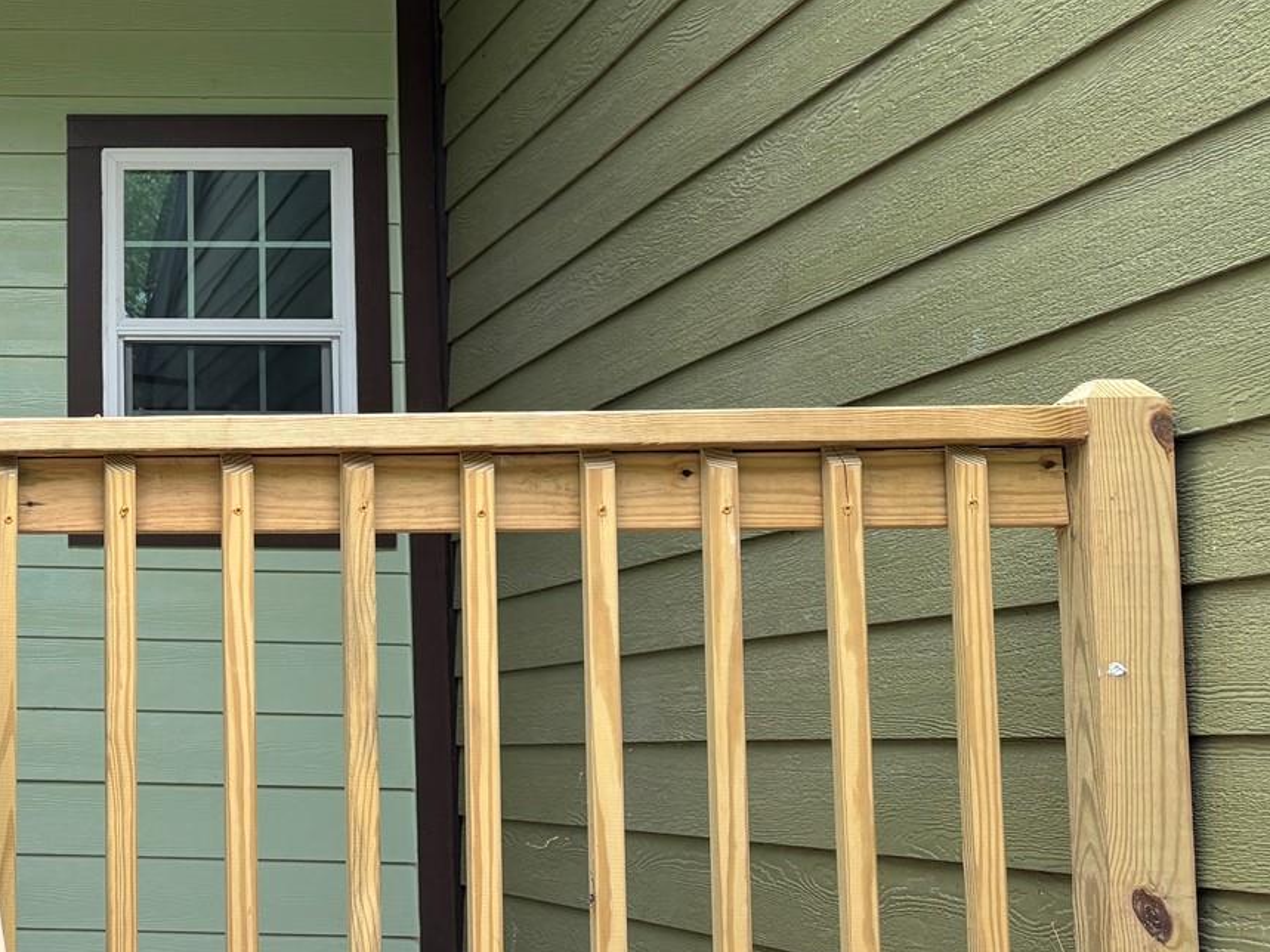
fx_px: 2274
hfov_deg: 27.9
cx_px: -192
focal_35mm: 62
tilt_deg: +7.0
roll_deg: -1.5
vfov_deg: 23.6
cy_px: 445
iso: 50
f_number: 1.6
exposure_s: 1/458
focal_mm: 5.96
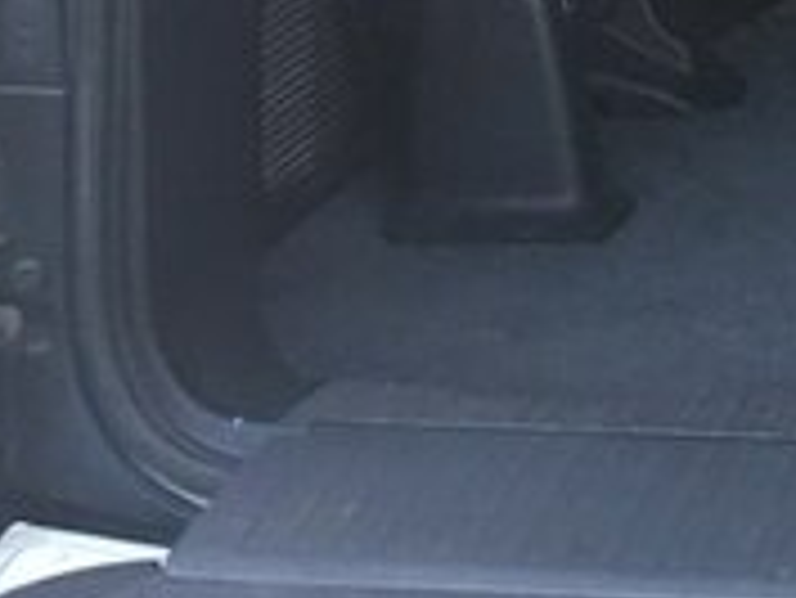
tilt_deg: -9.9
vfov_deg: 13.1
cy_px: -268
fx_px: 2485
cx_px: 1295
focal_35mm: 108
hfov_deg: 16.2
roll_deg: -1.1
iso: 125
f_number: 2.2
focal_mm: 4.15
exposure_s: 1/33
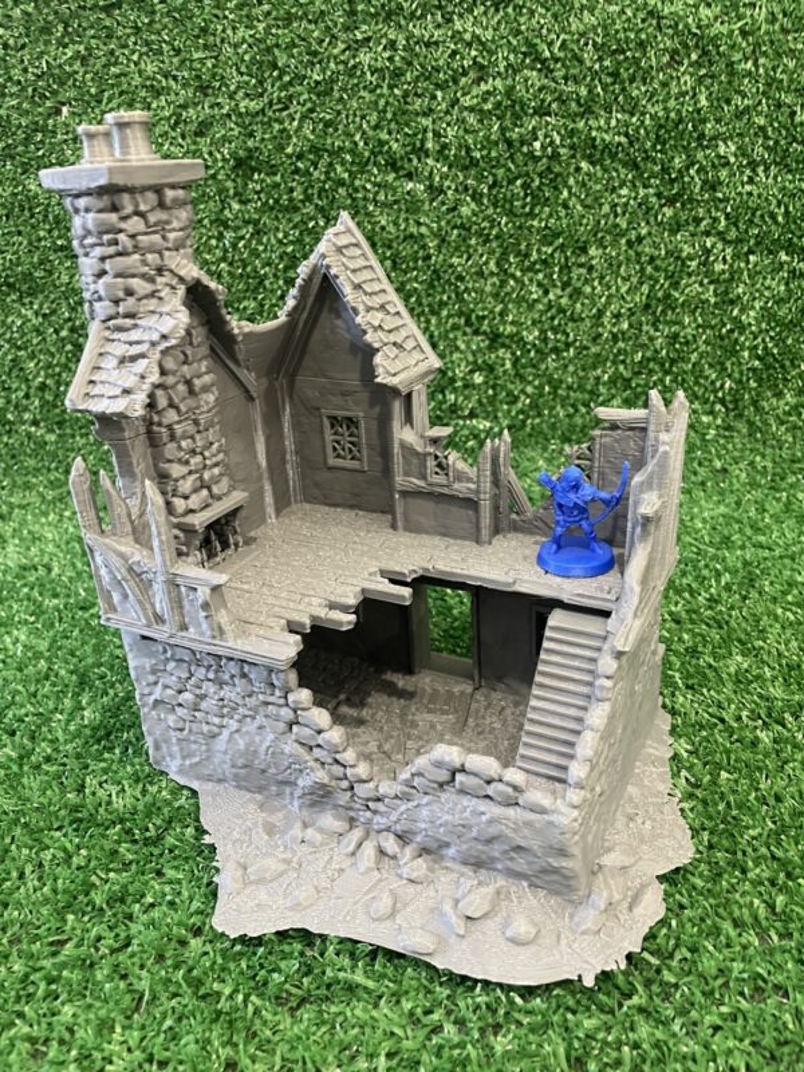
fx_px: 805
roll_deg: +3.7
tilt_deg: -24.0
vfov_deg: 67.3
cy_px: 536
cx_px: 402
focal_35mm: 26
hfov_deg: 53.1
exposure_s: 1/33
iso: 400
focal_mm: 4.2
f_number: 1.6
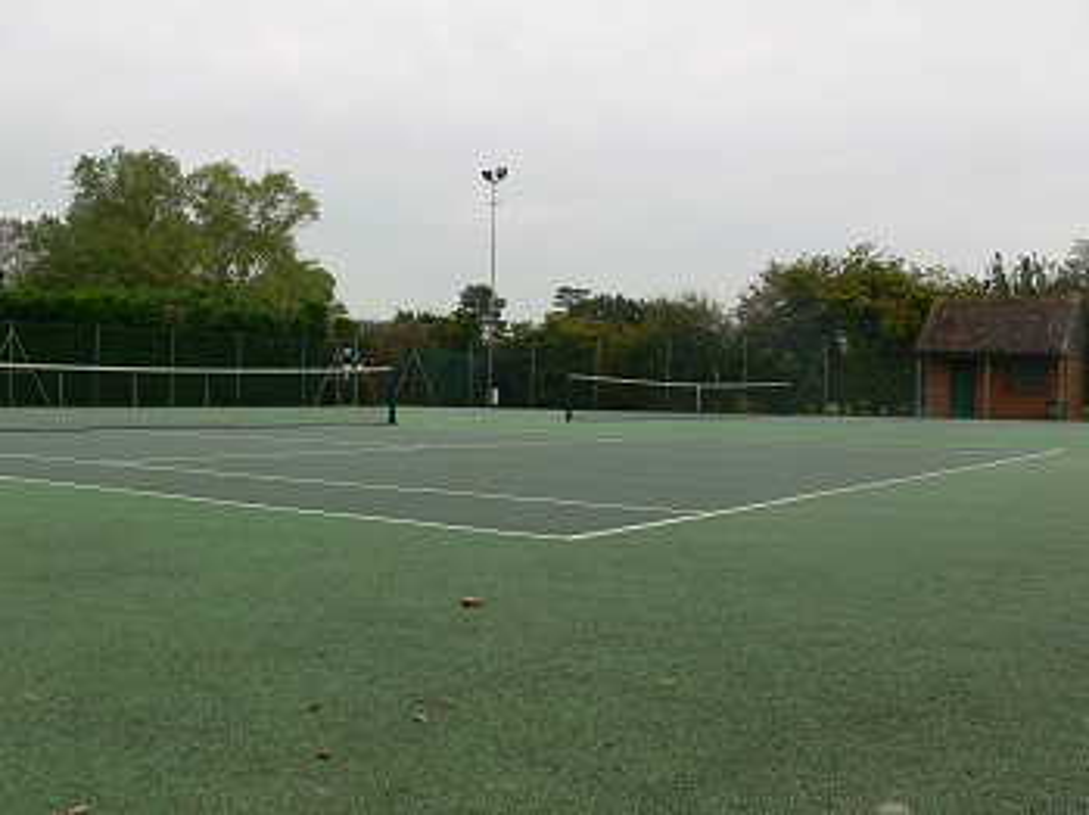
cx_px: 544
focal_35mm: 35
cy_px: 408
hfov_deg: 52.7
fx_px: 1100
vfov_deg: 40.7
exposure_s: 1/125
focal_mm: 7.4
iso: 80
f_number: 5.6
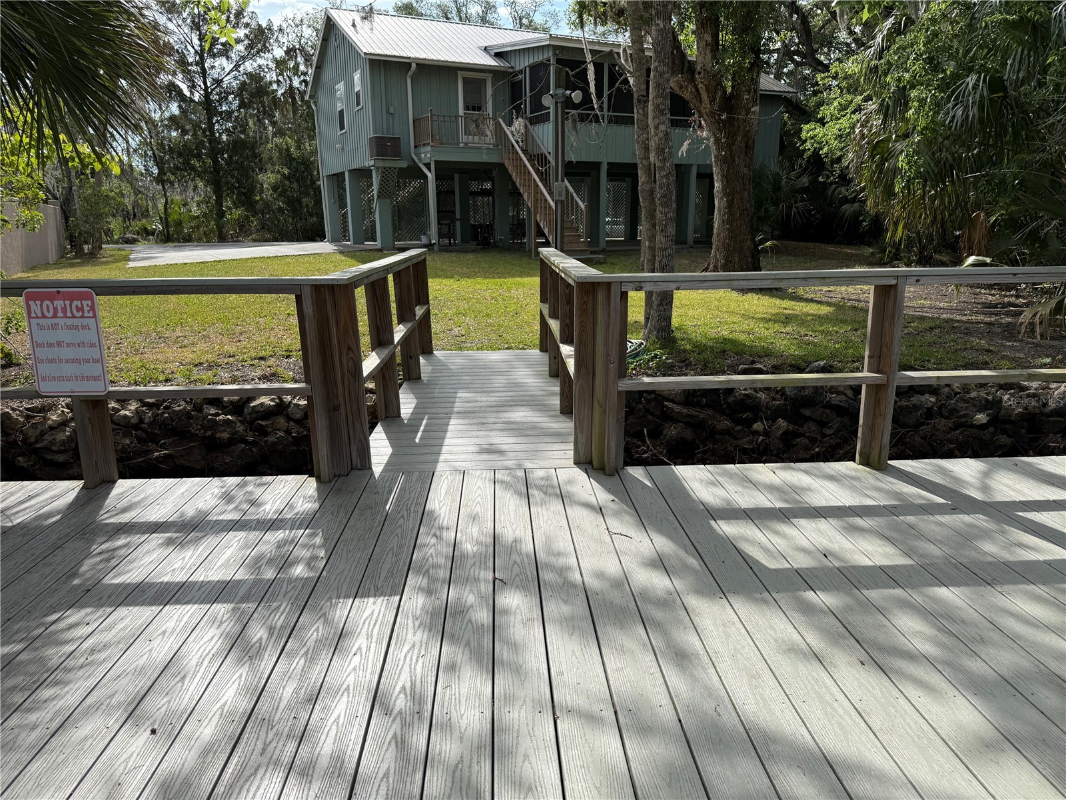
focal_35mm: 24
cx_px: 533
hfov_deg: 71.6
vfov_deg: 56.8
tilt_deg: -13.3
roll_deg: +0.4
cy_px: 400
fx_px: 739
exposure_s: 1/4405
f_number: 1.78
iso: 80
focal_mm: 6.76
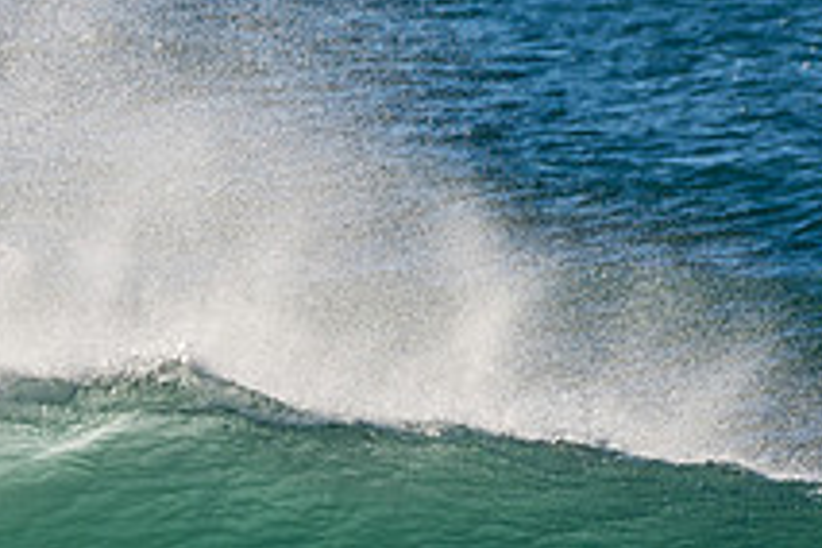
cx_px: -8
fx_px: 38037
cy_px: 706
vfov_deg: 0.8
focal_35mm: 1666
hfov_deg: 1.2
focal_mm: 500
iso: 64
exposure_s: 1/320
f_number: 10
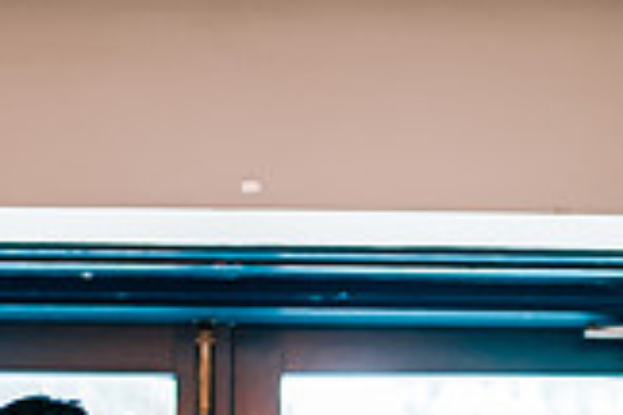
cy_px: 663
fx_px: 2250
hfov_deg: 15.8
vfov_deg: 10.1
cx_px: 281
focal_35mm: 130
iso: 200
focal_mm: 35
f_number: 1.4
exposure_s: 1/250
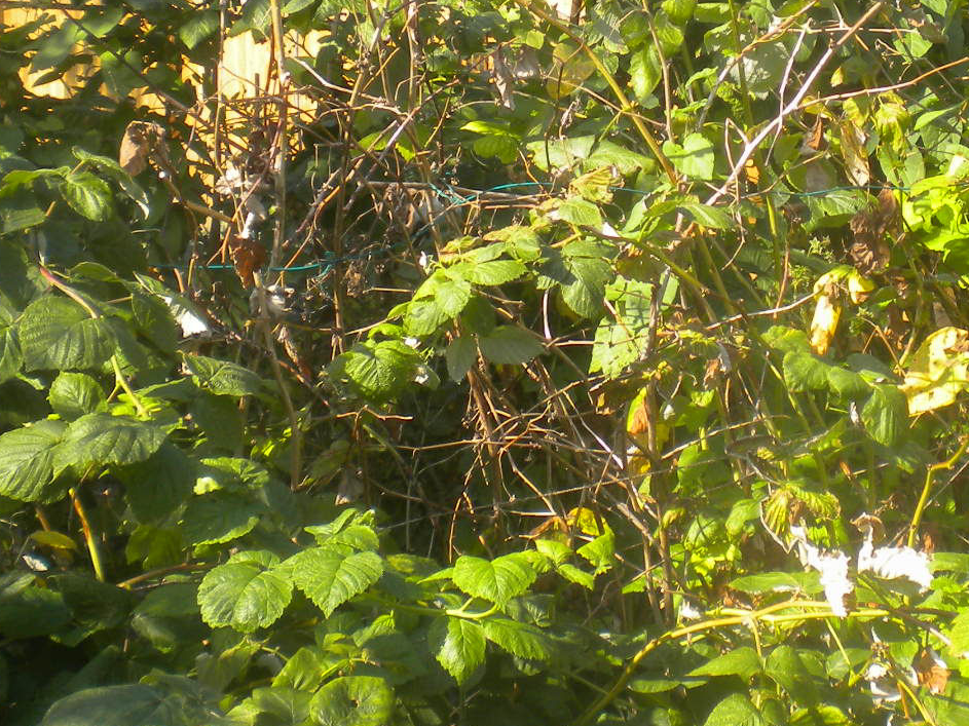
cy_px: 216
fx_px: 2127
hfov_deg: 25.3
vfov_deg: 19.3
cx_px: 741
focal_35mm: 76
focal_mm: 6.3
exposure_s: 1/198
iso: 80
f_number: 4.6
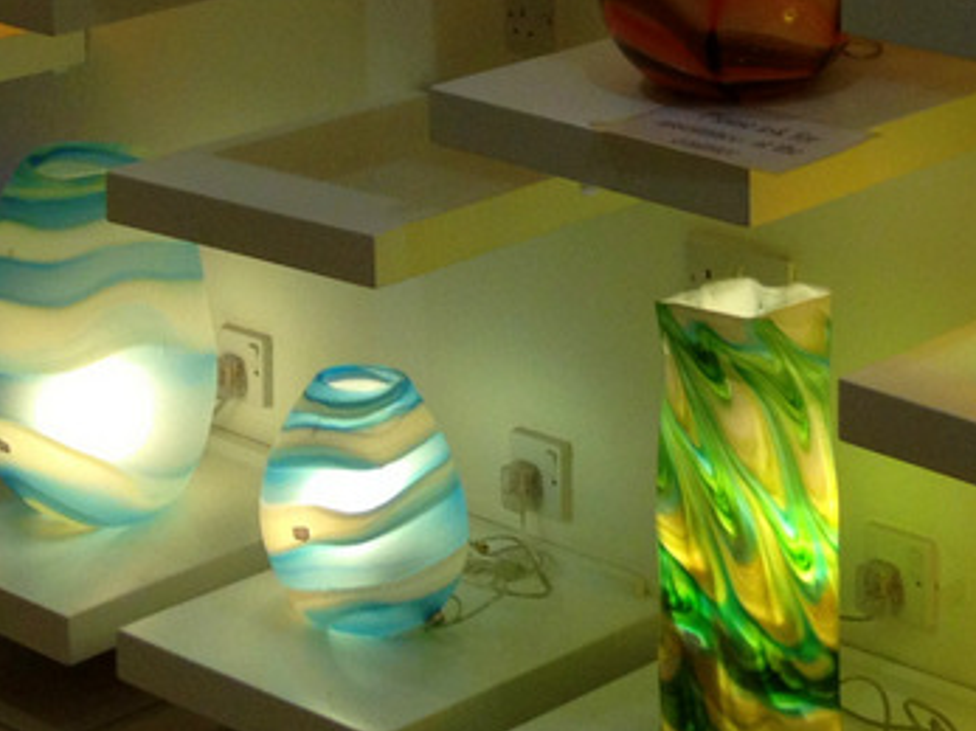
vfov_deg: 11.6
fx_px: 3410
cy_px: -427
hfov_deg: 16.0
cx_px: 987
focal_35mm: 121
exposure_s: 1/120
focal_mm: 4.28
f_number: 2.4
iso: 80
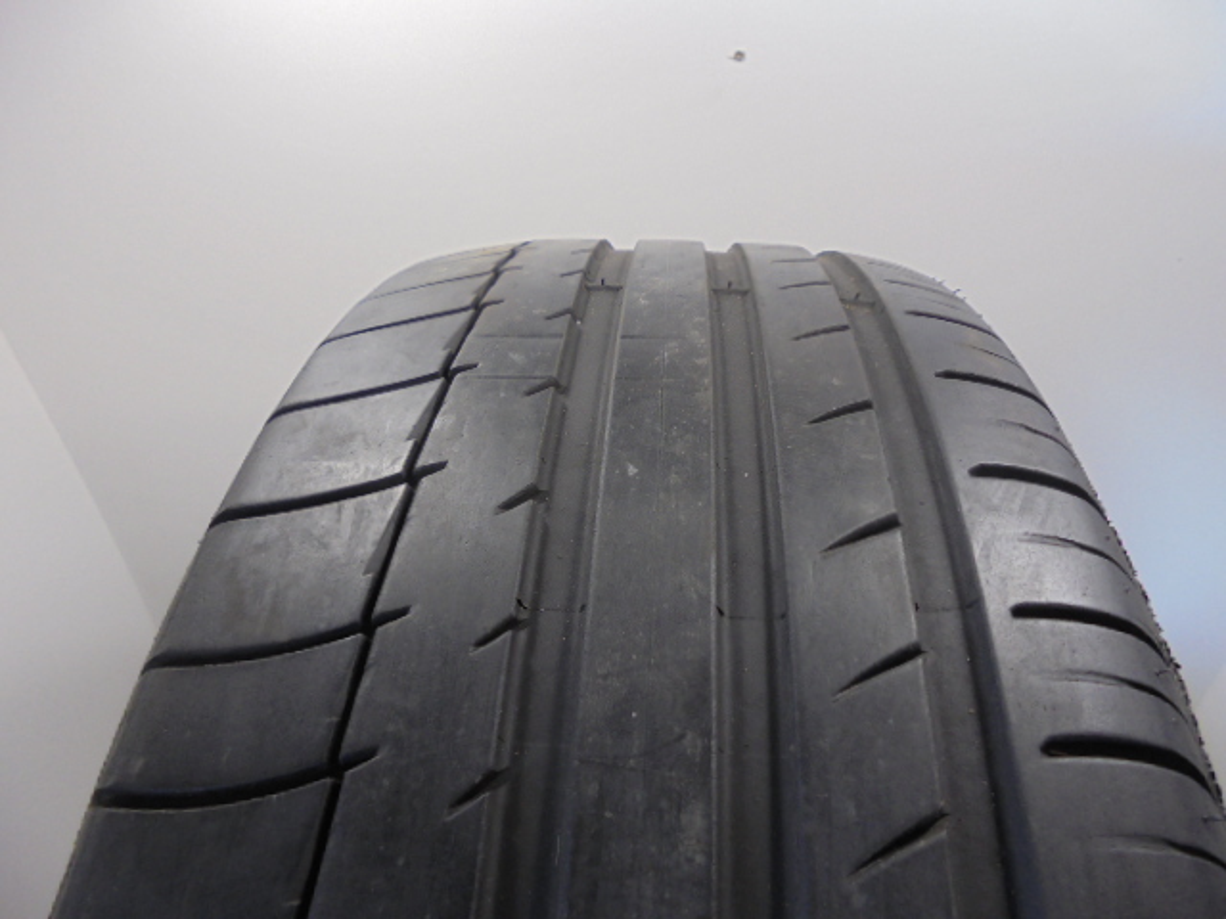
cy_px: 460
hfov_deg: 67.3
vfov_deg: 53.1
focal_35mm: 26
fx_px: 921
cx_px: 613
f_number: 3.5
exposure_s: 1/30
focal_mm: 4.6
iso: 100
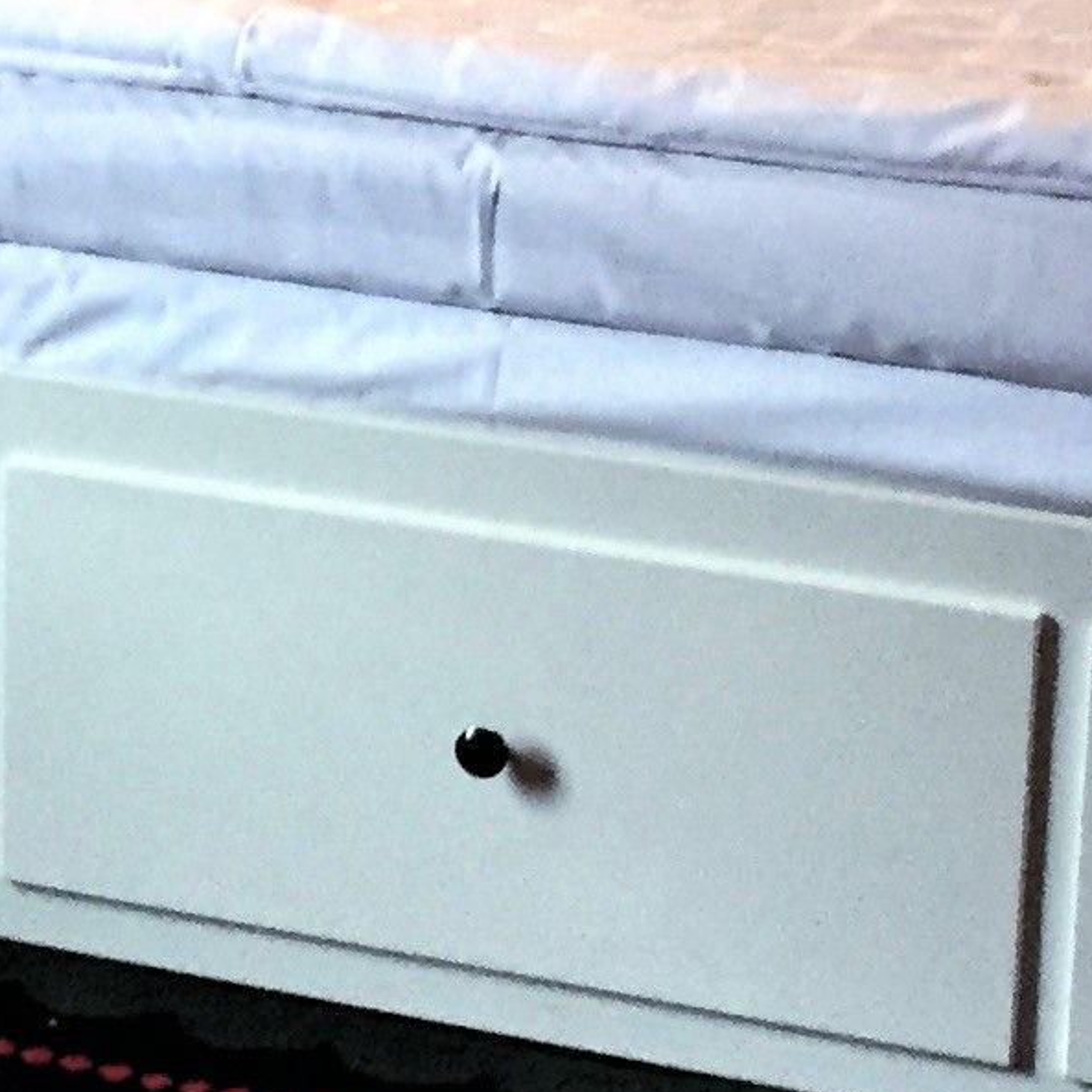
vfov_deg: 12.3
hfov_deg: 12.1
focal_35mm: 141
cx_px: -184
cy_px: 101
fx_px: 5032
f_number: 2.2
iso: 200
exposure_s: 1/33
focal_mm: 4.15
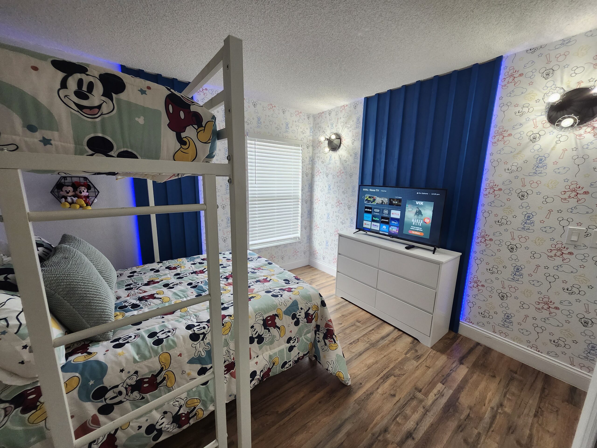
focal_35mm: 13
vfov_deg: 89.9
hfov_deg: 106.2
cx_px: 298
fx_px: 224
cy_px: 224
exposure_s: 1/60
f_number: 2.2
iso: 160
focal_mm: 1.74
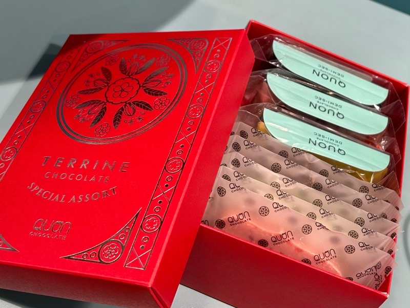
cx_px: 205
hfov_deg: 67.3
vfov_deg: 53.1
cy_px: 154
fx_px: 308
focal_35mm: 26
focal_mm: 5.7
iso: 64
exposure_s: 1/120
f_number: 1.5
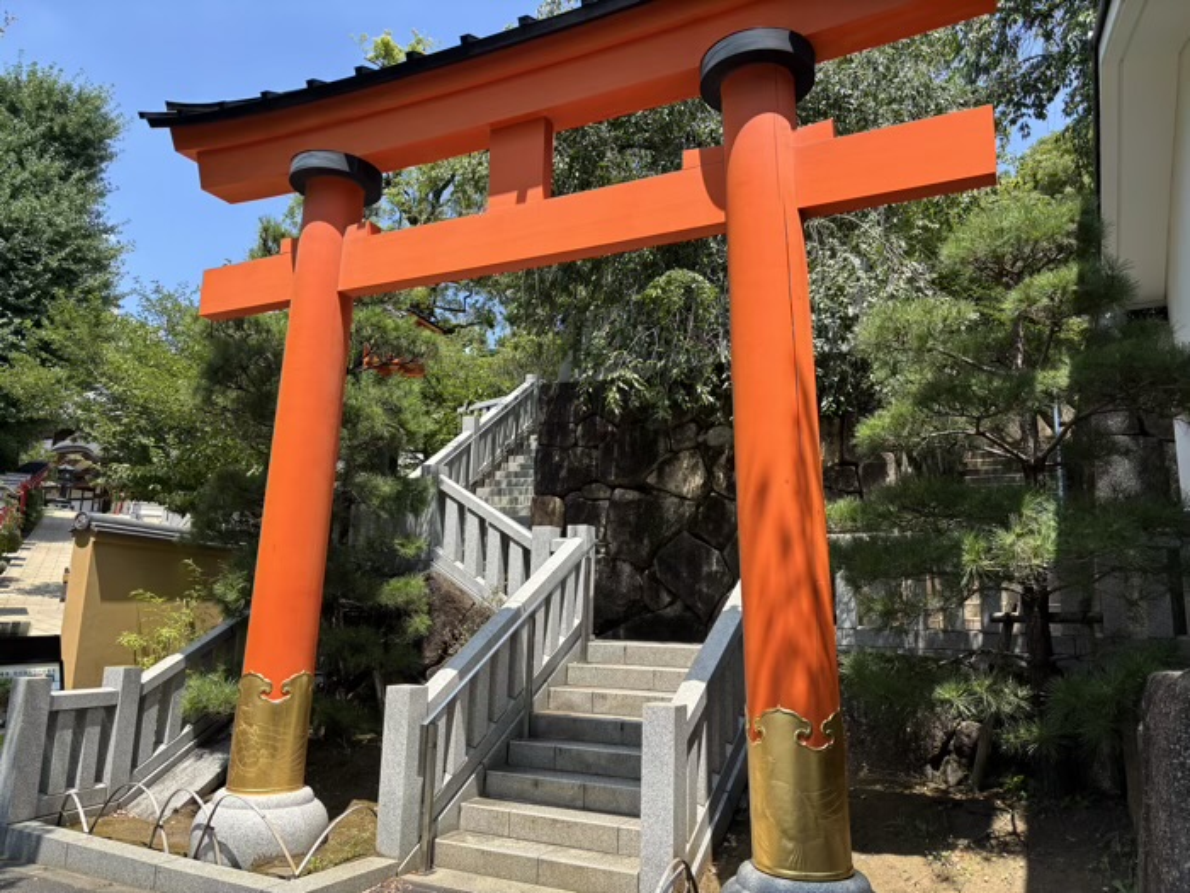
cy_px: 446
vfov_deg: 53.1
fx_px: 894
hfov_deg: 67.3
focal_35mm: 26
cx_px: 595
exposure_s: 1/1381
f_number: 1.6
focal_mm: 5.96
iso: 50
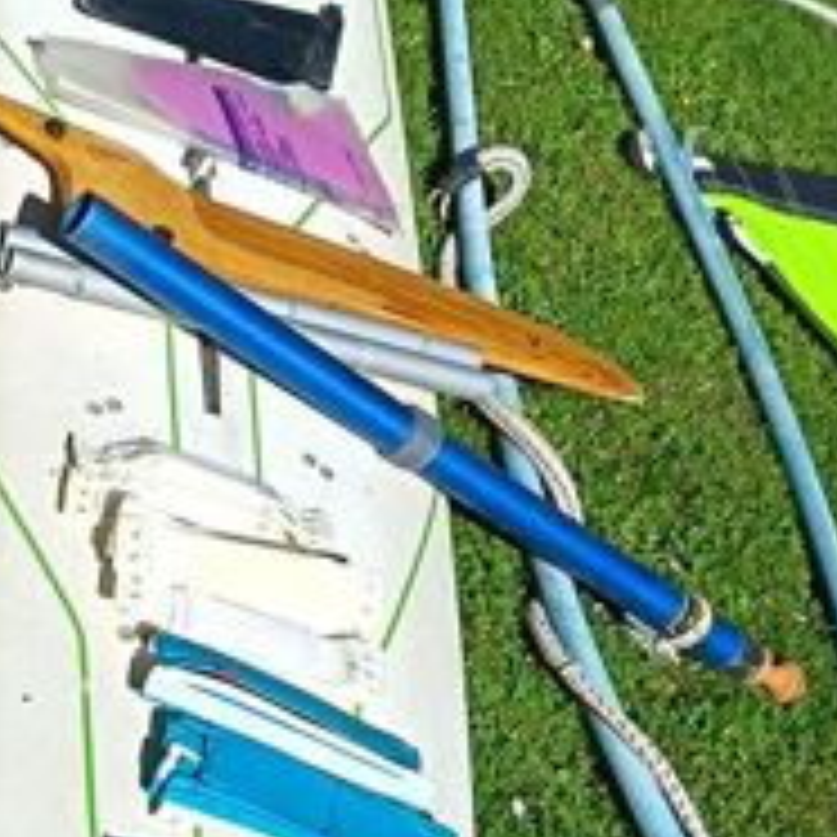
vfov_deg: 23.5
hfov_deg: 23.0
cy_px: 598
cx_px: 58
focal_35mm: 73
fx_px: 1997
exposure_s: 1/1410
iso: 100
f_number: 1.75
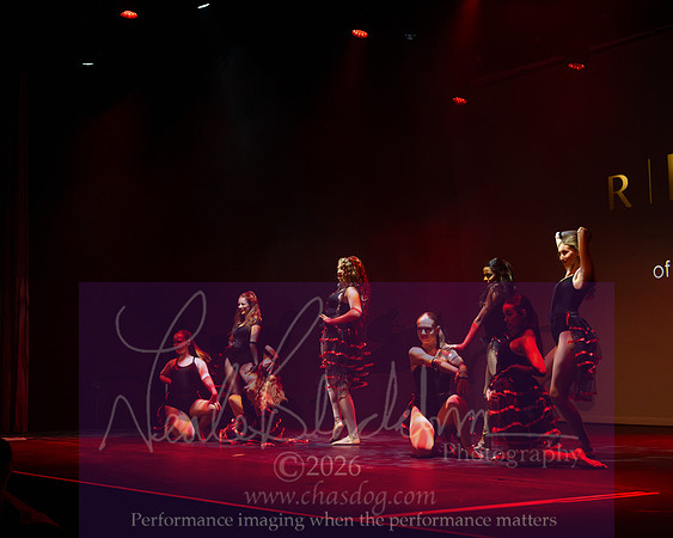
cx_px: 291
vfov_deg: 27.0
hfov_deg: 33.3
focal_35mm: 56
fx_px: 1122
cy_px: 269
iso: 4000
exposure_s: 1/200
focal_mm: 50
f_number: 5
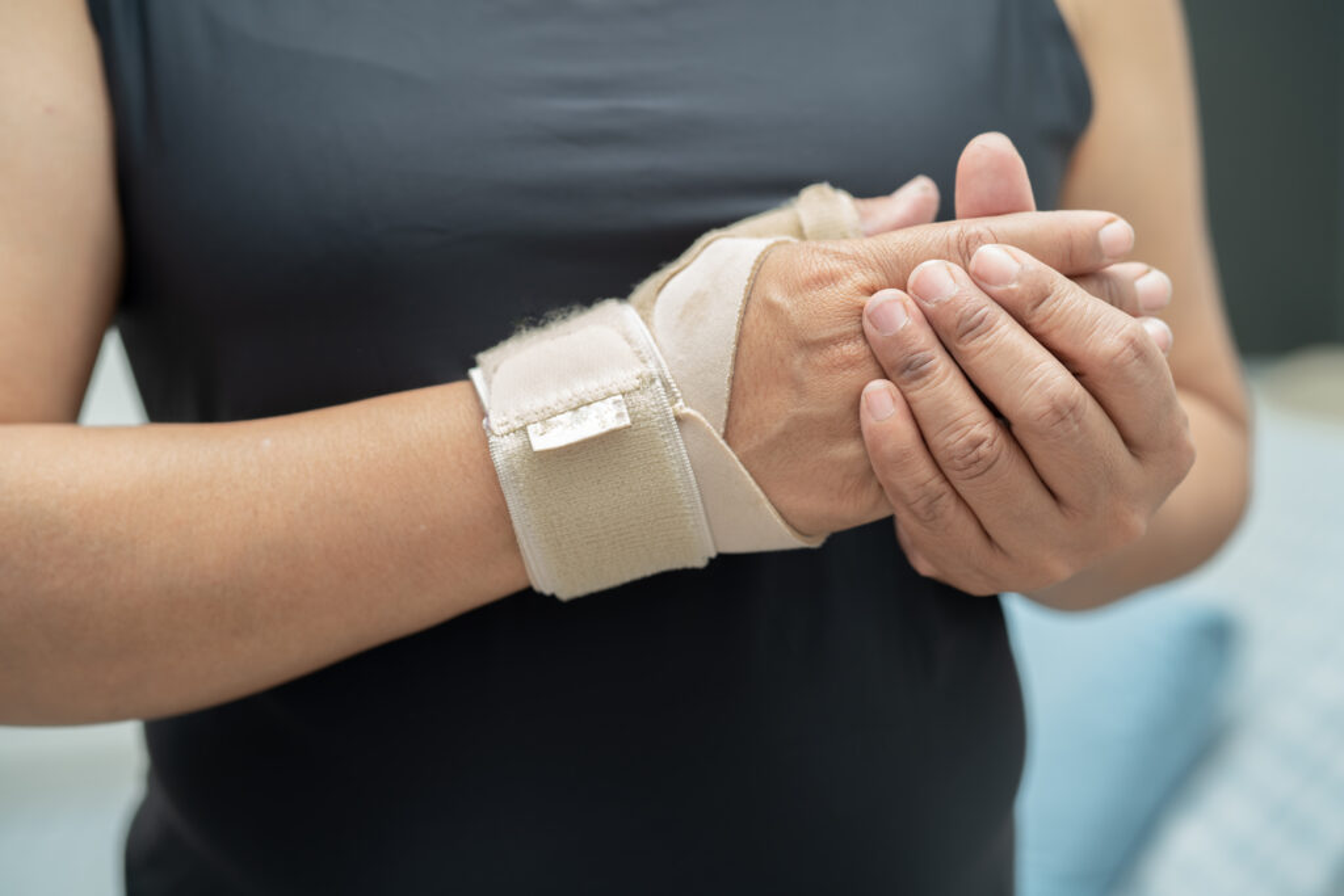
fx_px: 1867
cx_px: 672
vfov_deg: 27.0
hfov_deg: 39.6
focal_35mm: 50
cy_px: 448
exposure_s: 1/60
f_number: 2.5
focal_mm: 50
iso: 100
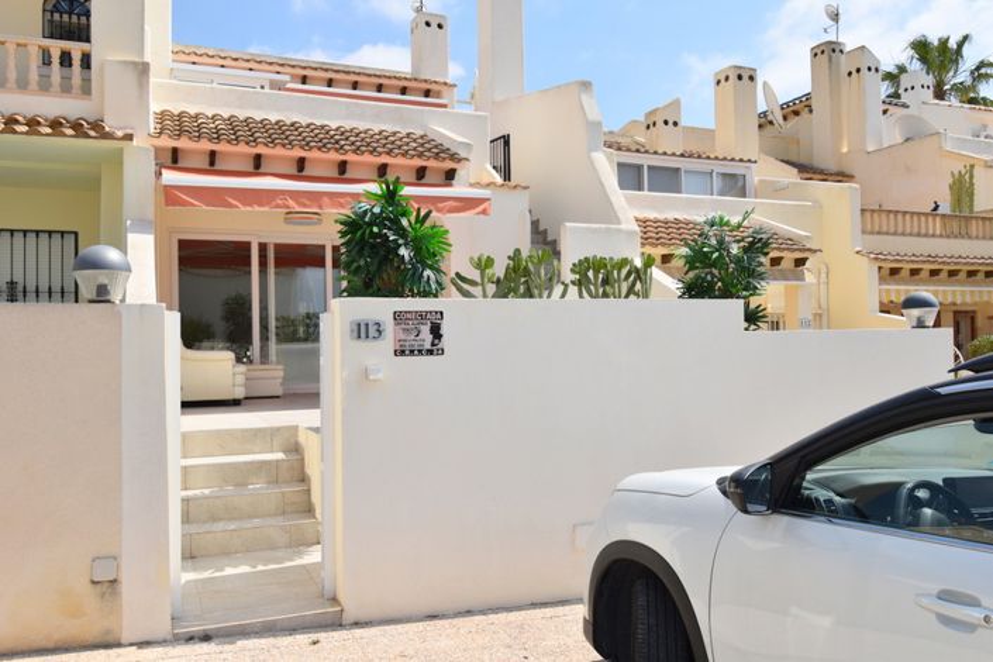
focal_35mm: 30
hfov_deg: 61.9
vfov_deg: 43.6
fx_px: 827
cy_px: 331
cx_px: 496
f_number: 9
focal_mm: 20
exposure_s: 1/320
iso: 100
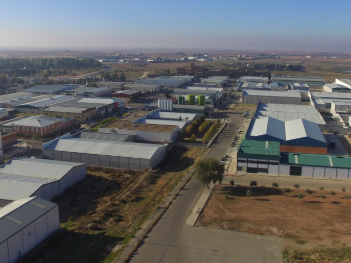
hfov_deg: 59.2
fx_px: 304
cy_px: 110
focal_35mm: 30
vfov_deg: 46.6
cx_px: 218
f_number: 2.8
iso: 100
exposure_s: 1/1779
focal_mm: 3.61
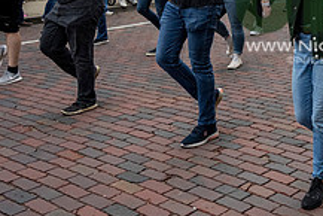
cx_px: 348
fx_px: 575
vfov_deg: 20.5
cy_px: -7
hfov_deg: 28.7
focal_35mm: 64
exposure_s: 1/1600
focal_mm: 24
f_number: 4
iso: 1000
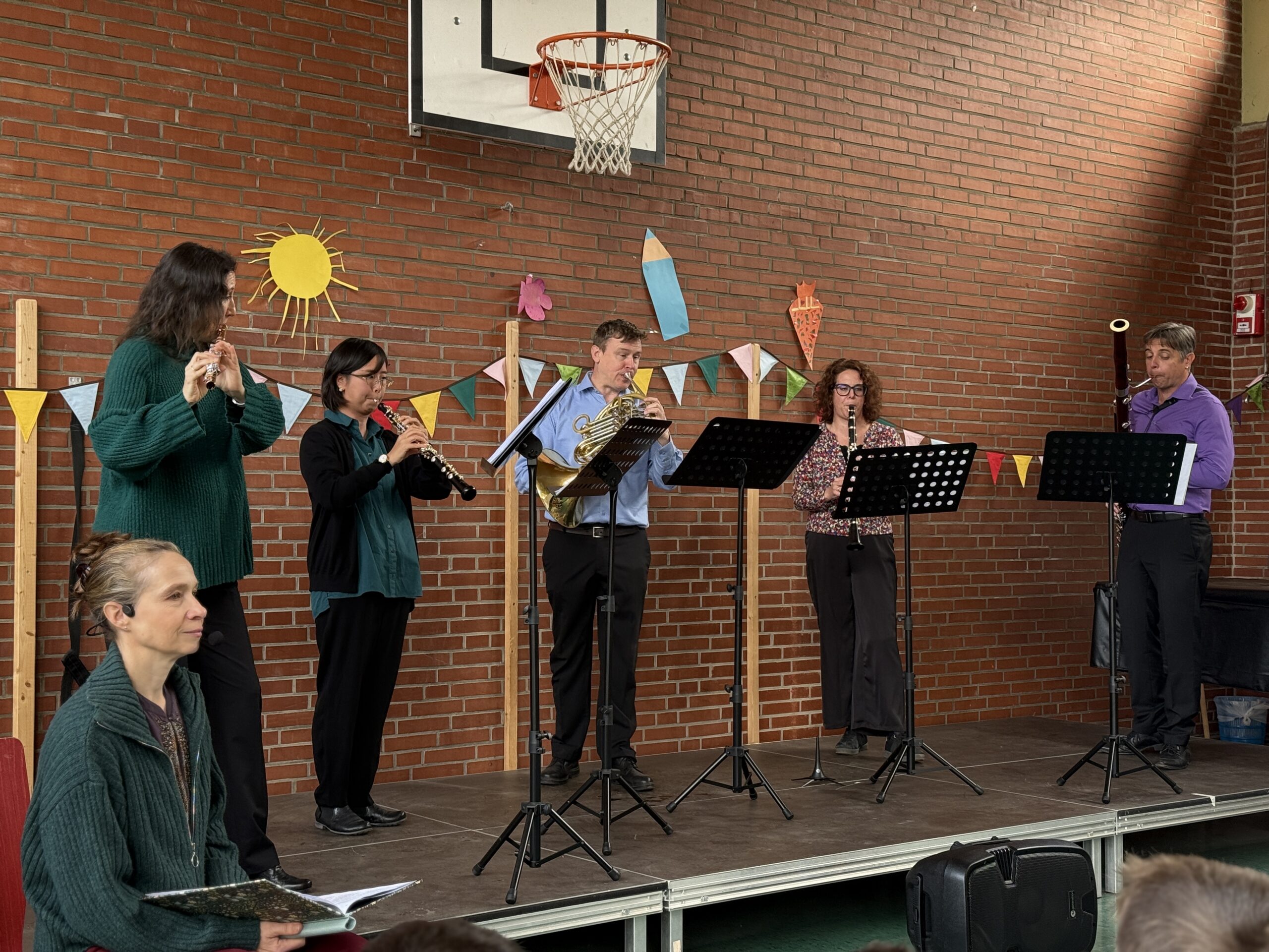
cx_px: 634
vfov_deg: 30.3
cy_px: 476
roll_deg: -0.1
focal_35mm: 48
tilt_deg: +1.2
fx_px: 1760
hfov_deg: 39.7
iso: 100
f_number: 1.78
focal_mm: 6.76
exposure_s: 1/97
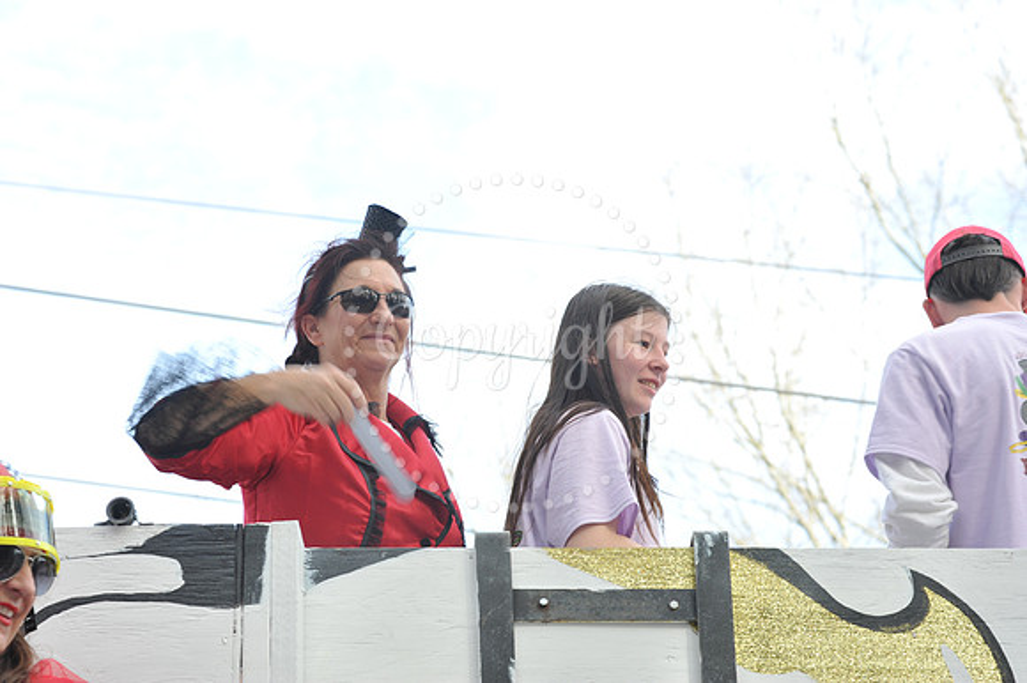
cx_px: 514
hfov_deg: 18.3
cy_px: 342
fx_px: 3193
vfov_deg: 12.2
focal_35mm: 112
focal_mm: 112
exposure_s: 1/80
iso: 250
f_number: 9
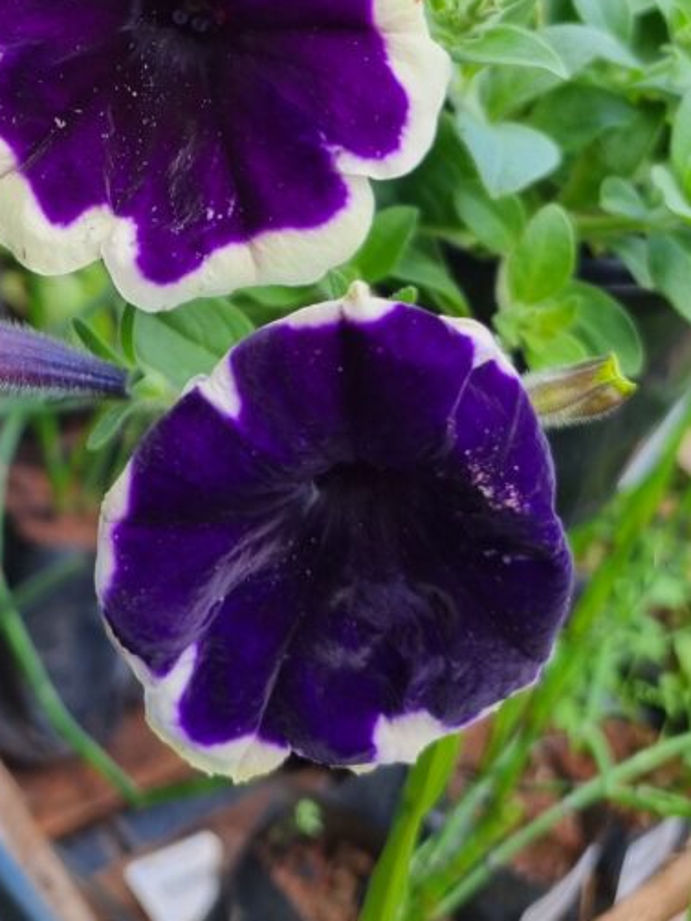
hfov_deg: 27.1
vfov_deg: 33.1
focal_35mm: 53
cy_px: -6
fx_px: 1409
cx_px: 152
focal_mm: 5.4
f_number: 1.8
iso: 50
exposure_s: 1/122
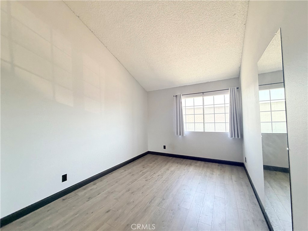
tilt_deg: -3.0
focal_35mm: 14
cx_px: 154
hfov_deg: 102.1
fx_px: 125
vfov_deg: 85.7
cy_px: 116
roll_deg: +4.1
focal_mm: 2.22
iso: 200
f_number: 2.2
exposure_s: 1/120
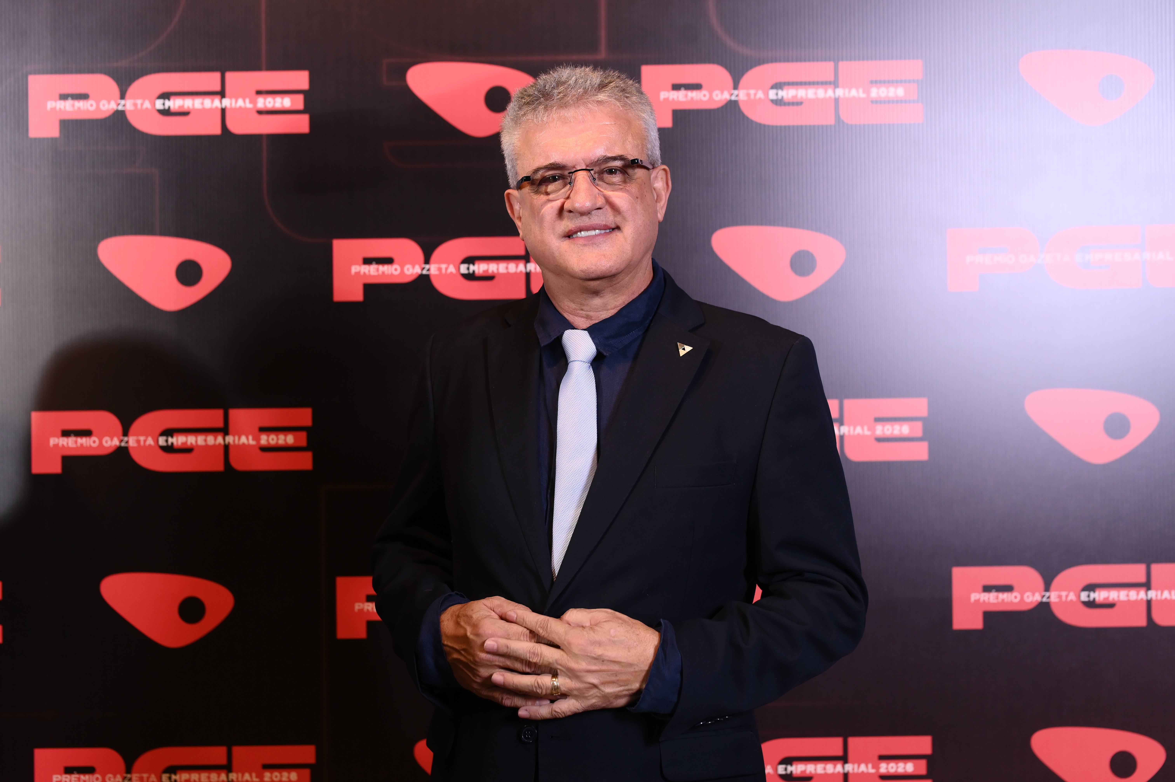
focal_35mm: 50
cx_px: 588
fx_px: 1631
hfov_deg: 39.6
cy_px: 391
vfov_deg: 27.0
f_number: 4
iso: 1250
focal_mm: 50
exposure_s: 1/200
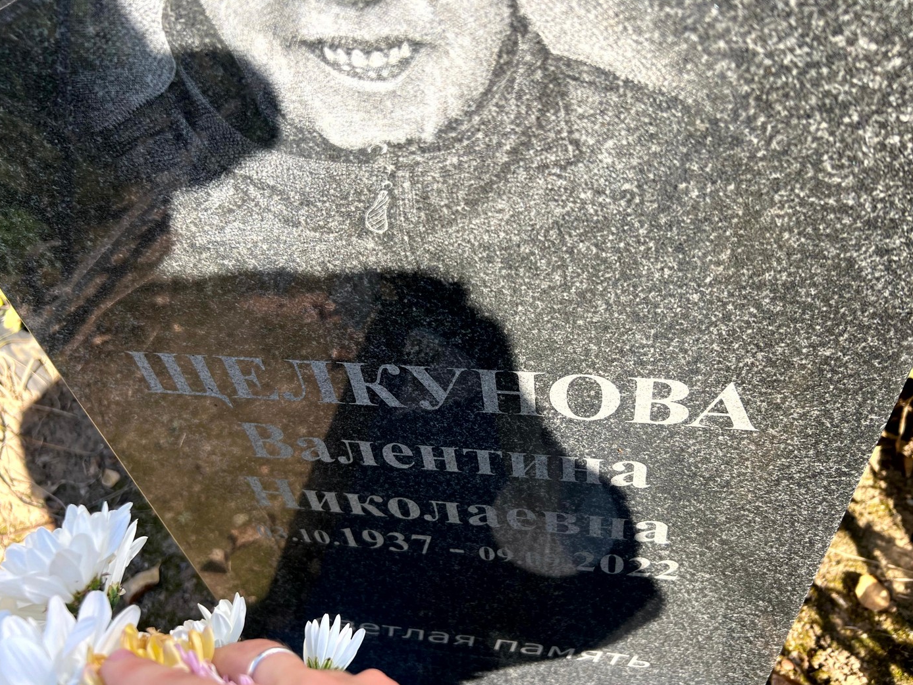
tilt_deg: -42.8
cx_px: 470
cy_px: 353
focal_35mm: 27
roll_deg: +10.0
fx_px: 712
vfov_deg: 51.3
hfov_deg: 65.3
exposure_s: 1/769
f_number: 1.5
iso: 50
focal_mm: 5.7
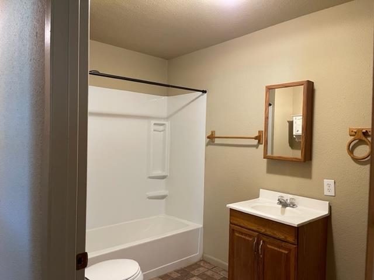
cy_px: 140
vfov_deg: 53.1
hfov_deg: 67.3
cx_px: 187
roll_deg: -0.7
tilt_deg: -1.3
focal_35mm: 26
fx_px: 281
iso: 400
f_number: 1.6
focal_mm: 5.1
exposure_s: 1/60
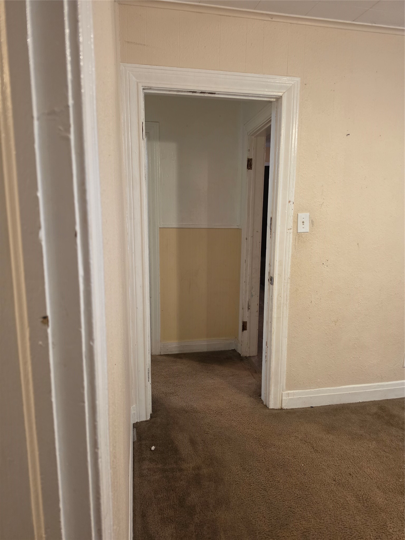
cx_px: 202
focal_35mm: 23
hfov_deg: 58.9
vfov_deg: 73.9
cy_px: 270
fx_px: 359
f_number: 1.4
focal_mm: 6.5
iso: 320
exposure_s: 1/120
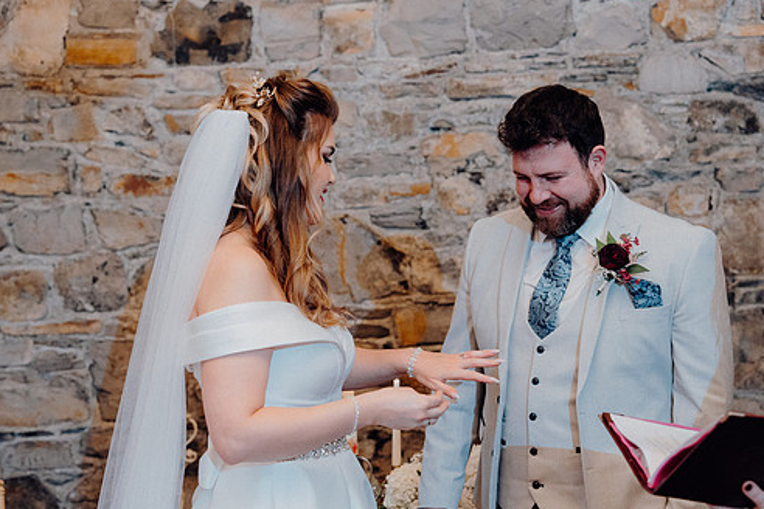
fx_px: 1401
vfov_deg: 20.6
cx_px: 432
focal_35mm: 66
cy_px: 294
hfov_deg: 30.5
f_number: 3.5
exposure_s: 1/200
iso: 2500
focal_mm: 56
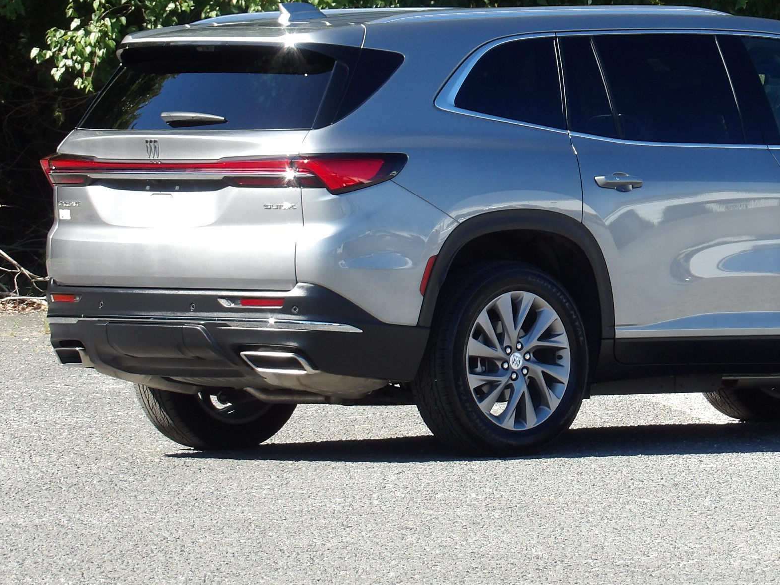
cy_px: 185
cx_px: 597
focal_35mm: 368
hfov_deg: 5.4
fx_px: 8292
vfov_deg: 4.0
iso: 100
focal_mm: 39.8
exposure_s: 1/203
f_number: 4.5
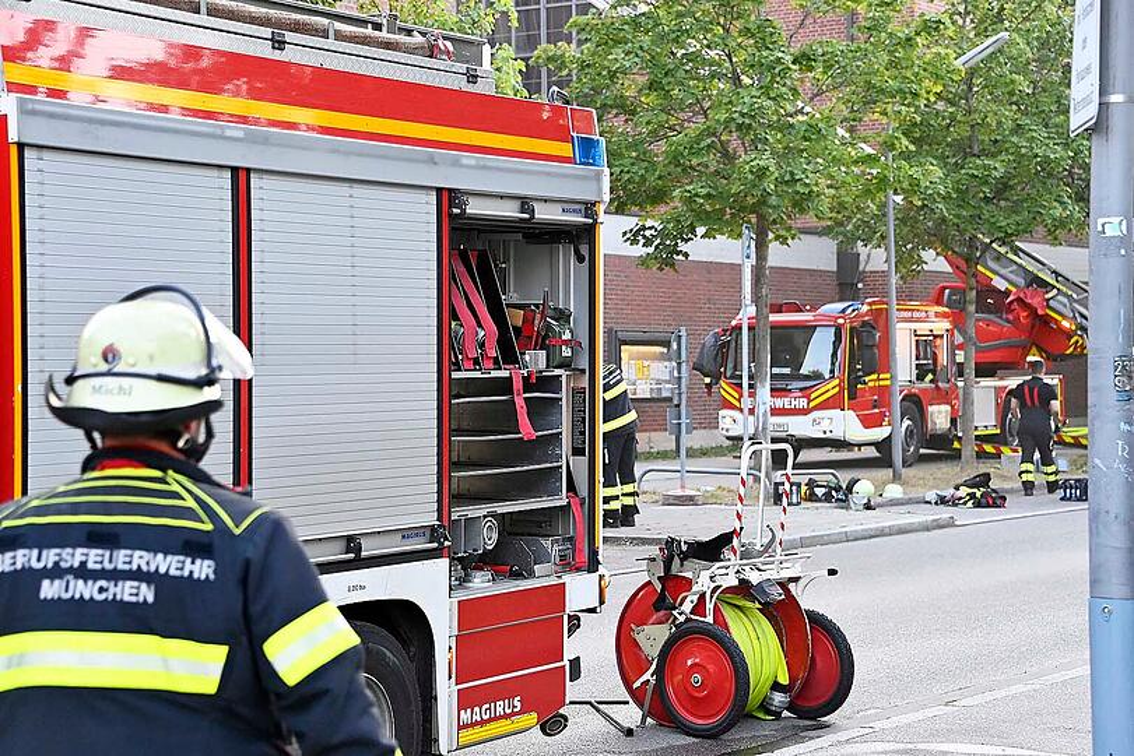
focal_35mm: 78
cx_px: 567
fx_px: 2457
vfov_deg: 17.5
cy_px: 378
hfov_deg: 26.0
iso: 3200
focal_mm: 78
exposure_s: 1/640
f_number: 5
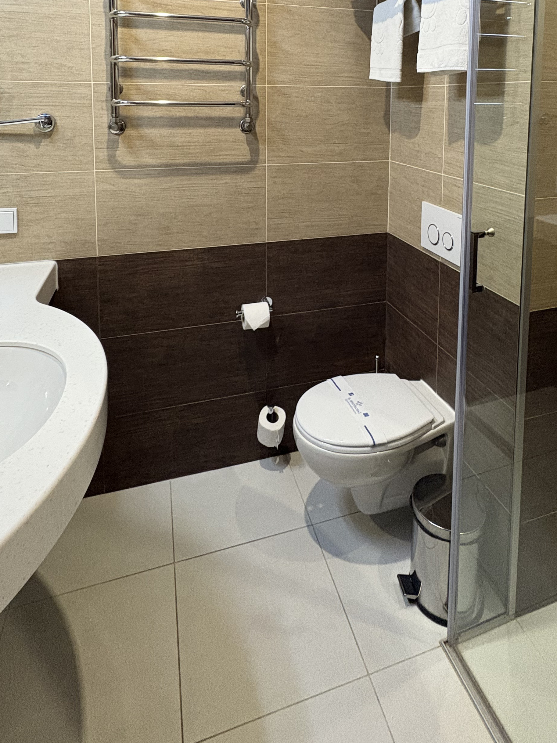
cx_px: 312
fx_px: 493
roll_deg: -0.3
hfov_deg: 58.7
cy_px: 140
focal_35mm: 23
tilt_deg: -5.1
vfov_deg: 66.5
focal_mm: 2.22
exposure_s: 1/50
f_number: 2.2
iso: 400
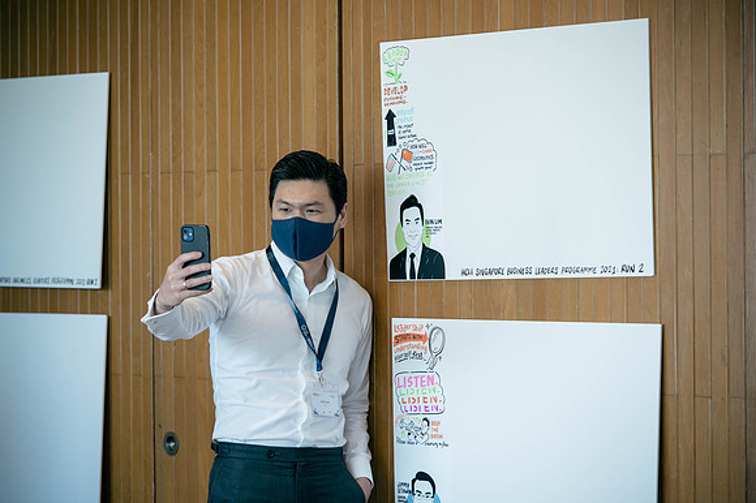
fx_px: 3358
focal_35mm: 160
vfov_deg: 8.6
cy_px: 252
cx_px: 378
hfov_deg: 12.8
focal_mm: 160
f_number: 4.5
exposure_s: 1/200
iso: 640
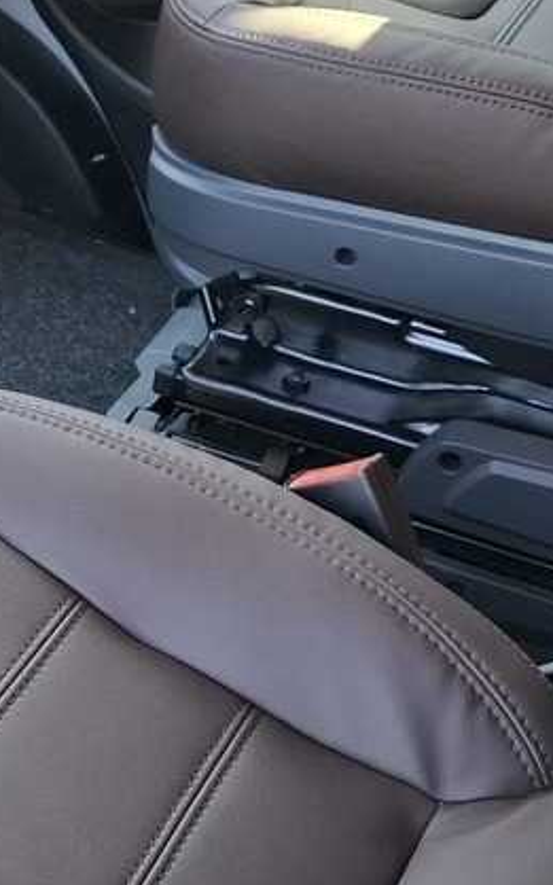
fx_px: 2027
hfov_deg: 14.2
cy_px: 457
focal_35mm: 84
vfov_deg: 24.6
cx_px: -354
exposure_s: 1/100
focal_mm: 5.54
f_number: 1.8
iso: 100
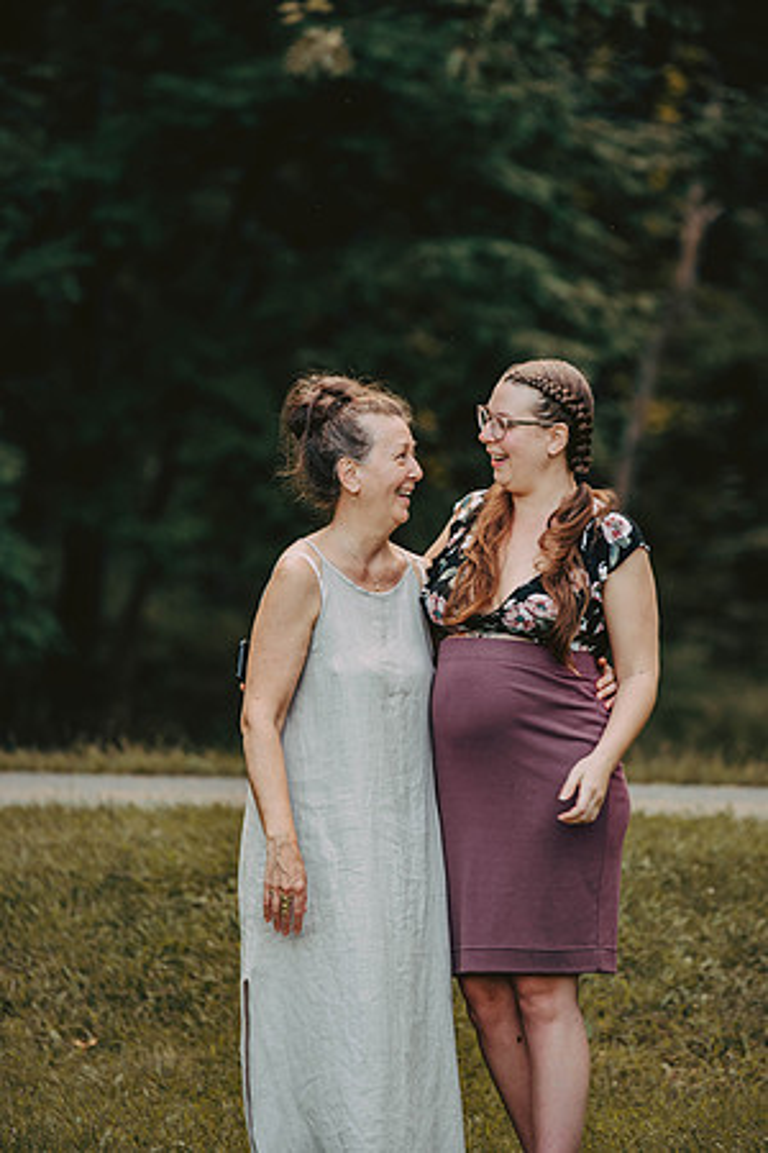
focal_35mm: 190
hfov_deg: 7.2
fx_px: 6080
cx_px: 384
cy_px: 576
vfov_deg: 10.8
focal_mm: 190
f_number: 3.5
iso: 250
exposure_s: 1/125
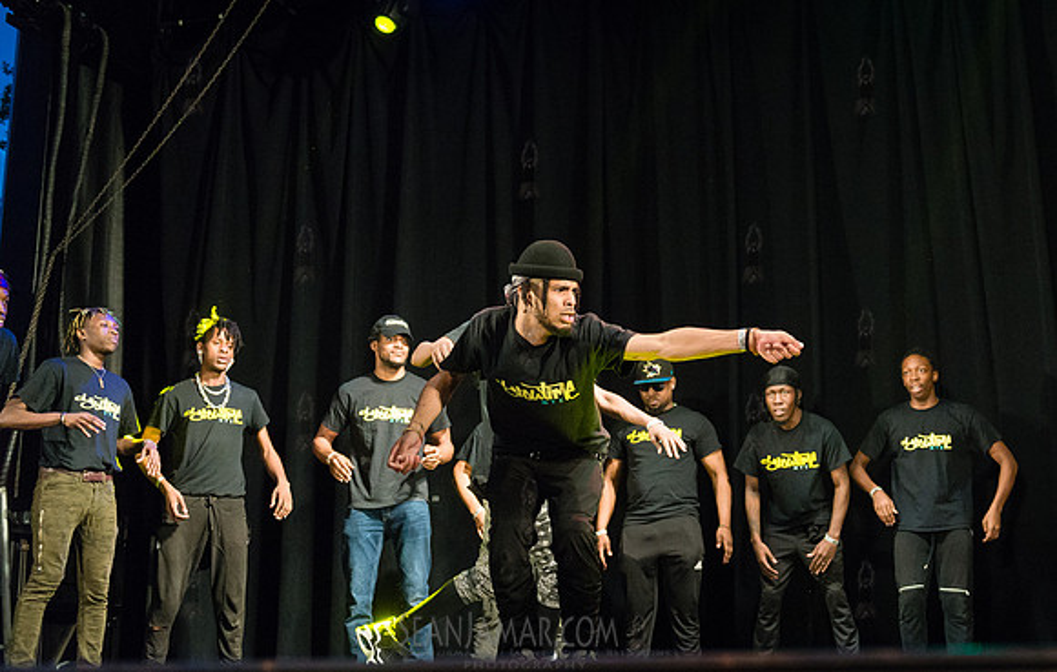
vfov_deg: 26.4
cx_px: 627
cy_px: 311
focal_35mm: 50
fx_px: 1436
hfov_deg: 40.3
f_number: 2.8
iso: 4000
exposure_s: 1/1000
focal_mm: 40
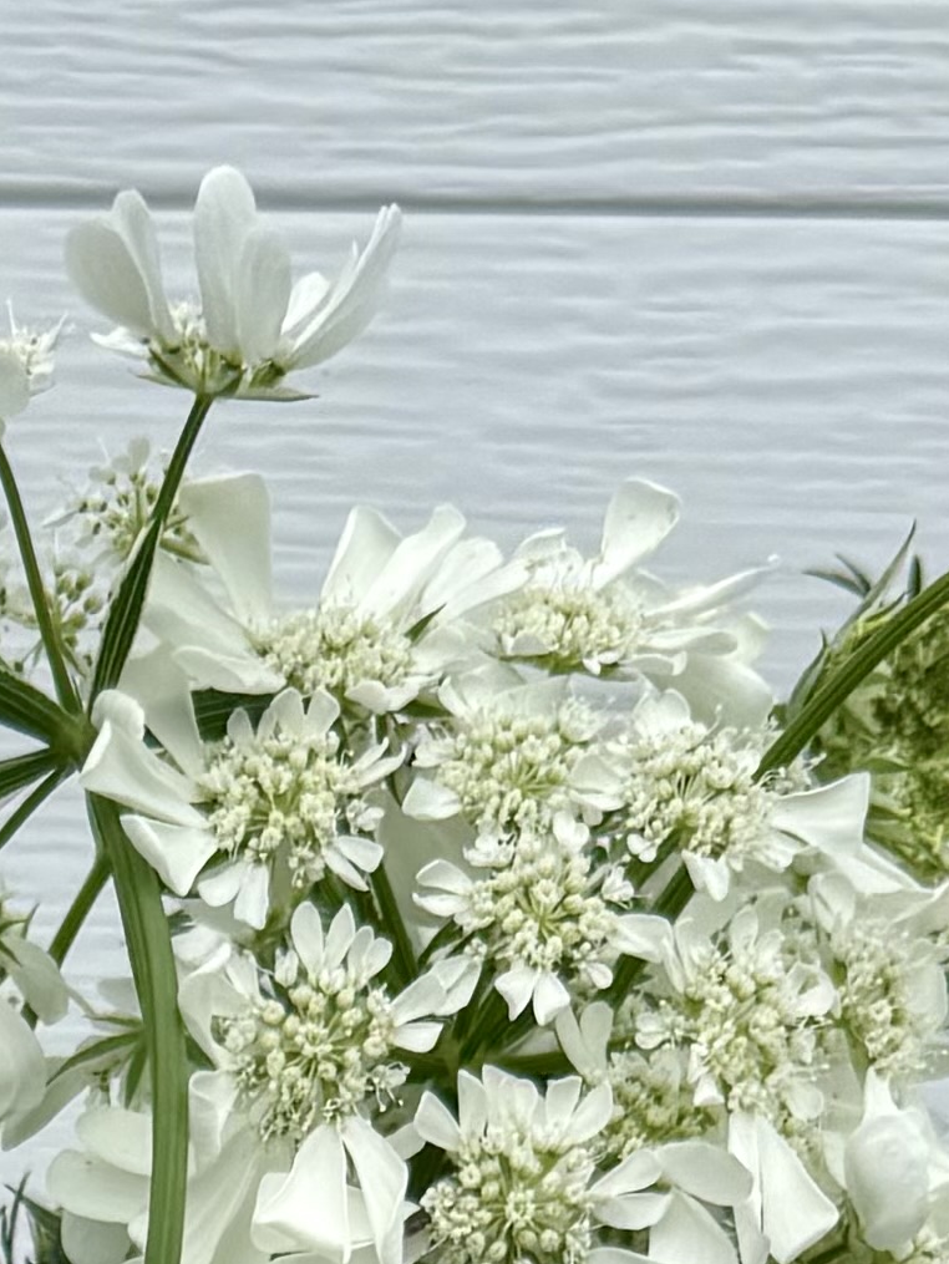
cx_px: -580
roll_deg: -0.6
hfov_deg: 10.5
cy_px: 2856
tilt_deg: -15.9
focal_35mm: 135
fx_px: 4932
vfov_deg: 12.2
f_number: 1.78
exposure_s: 1/1770
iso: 80
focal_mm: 6.76
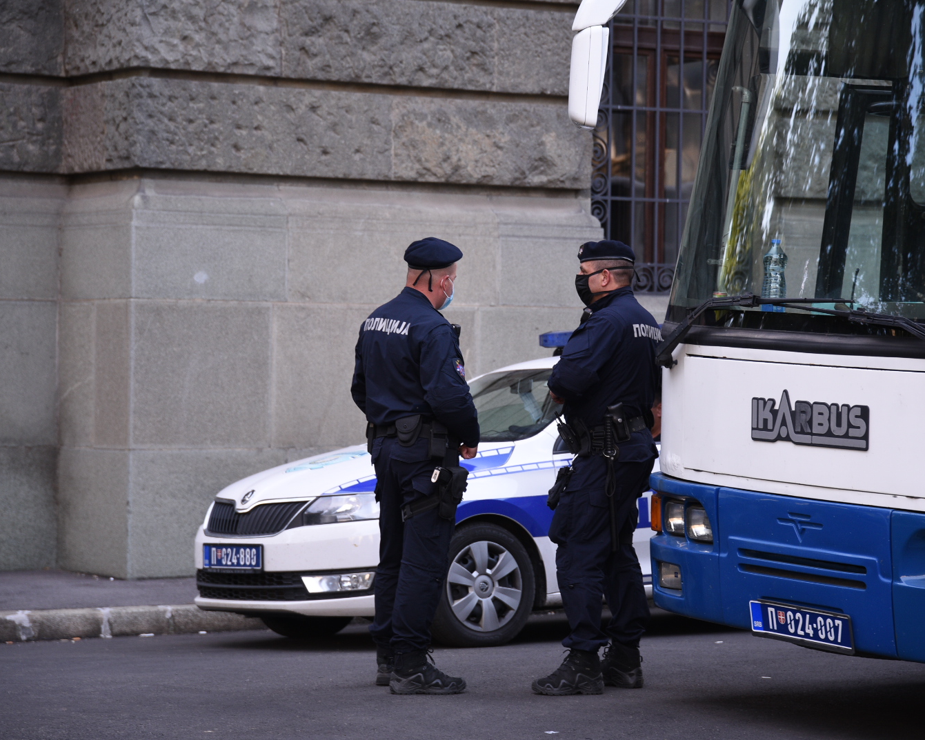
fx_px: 3258
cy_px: 369
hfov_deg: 16.2
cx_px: 473
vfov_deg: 13.0
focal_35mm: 119
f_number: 4
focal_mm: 105
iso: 400
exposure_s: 1/250
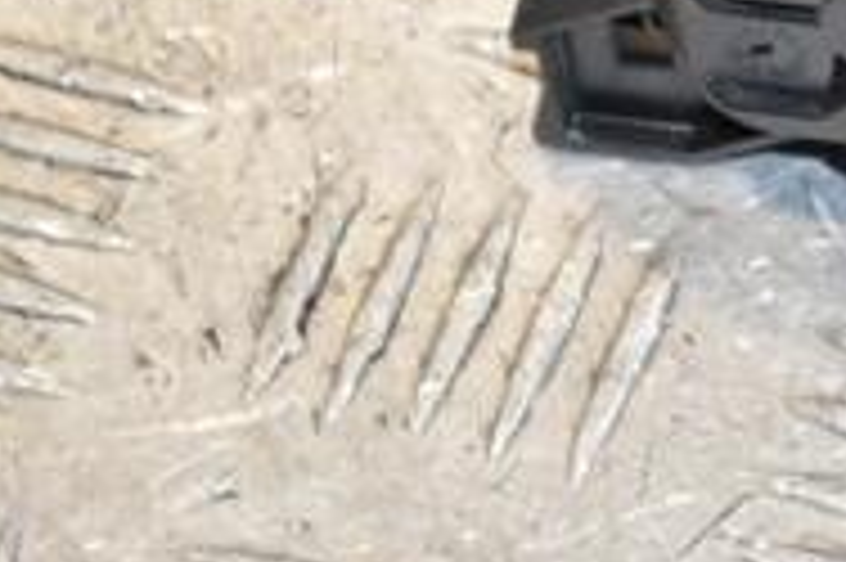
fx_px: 7889
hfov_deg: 6.1
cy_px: -247
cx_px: 1264
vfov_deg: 4.1
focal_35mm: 336
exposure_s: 1/200
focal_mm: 70
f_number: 6.3
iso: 800
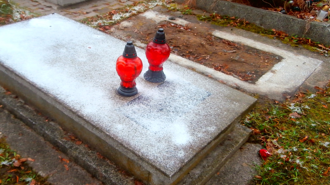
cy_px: 85
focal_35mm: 37
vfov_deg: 32.0
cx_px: 136
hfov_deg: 53.7
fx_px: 324
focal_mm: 4.2
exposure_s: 1/60
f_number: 3
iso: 125
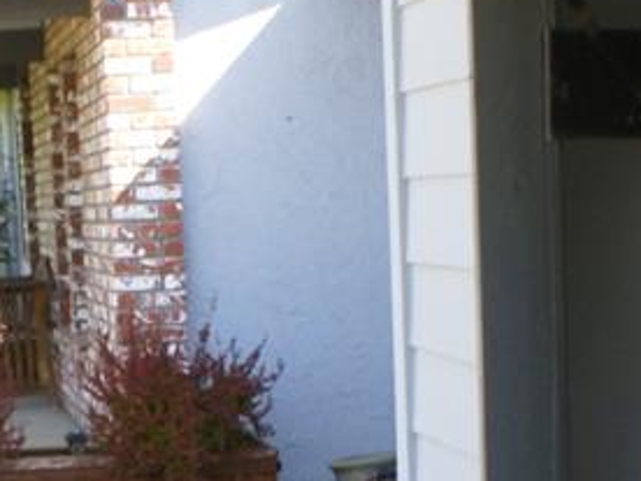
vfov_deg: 10.4
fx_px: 2611
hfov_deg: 13.9
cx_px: 118
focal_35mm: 141
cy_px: 558
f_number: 8
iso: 400
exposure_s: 1/125
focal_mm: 18
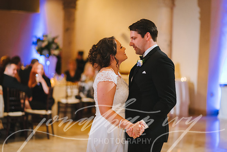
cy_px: 76
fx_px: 536
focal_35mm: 85
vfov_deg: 16.1
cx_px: 114
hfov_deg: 23.9
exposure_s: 1/160
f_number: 2
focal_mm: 85
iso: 1600
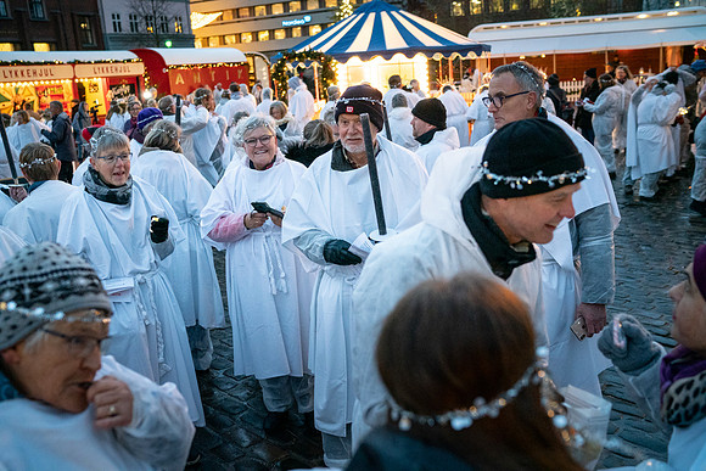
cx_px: 353
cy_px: 236
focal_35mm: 35
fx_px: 687
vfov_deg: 37.9
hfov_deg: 54.4
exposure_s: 1/250
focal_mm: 35
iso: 6400
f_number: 3.2
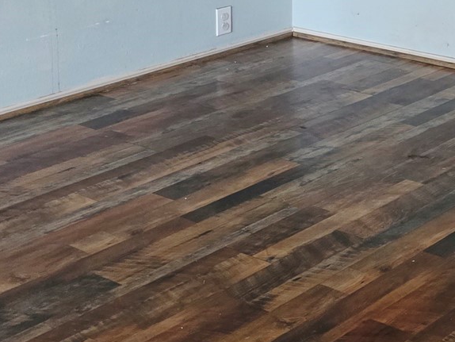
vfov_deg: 16.9
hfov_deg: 21.4
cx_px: 607
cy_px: -110
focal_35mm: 82
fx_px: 1078
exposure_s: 1/120
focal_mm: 6.3
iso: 640
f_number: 1.7
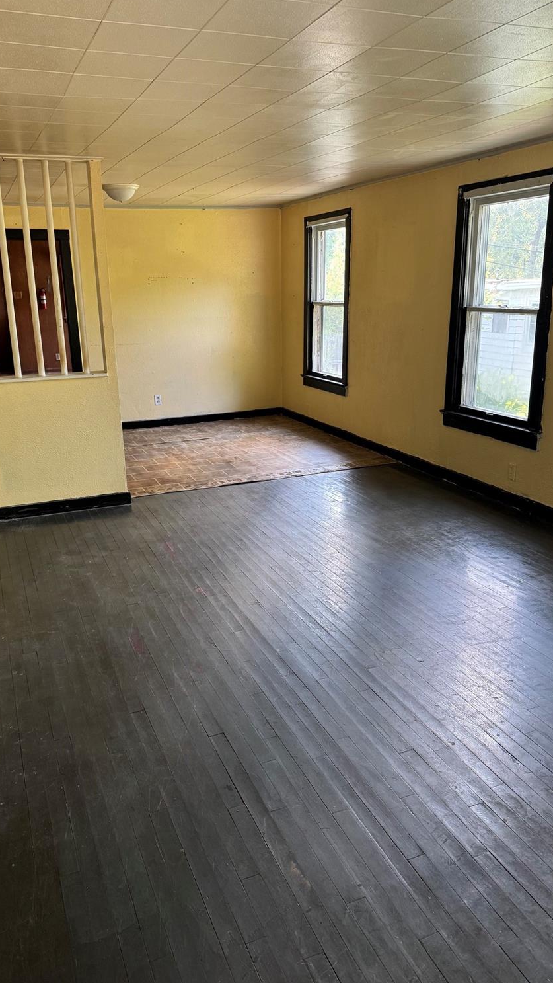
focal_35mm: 27
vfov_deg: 69.8
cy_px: 479
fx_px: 703
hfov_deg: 42.9
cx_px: 266
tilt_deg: -15.9
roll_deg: +2.0
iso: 200
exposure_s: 1/100
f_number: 1.78
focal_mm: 6.76
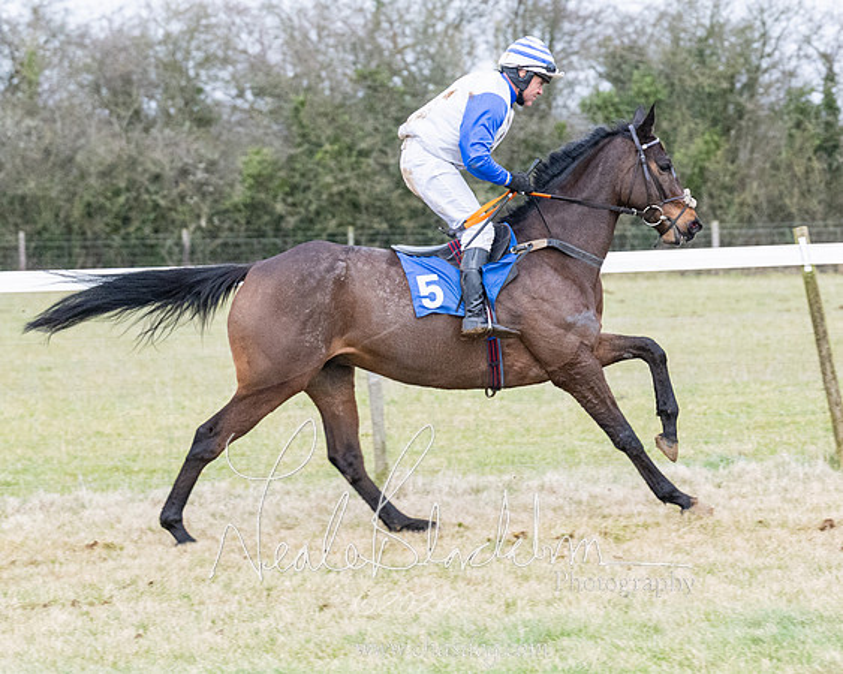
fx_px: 5091
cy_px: 428
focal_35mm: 204
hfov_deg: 9.5
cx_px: 583
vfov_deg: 7.6
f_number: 4
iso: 1600
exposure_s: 1/1000
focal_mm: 95
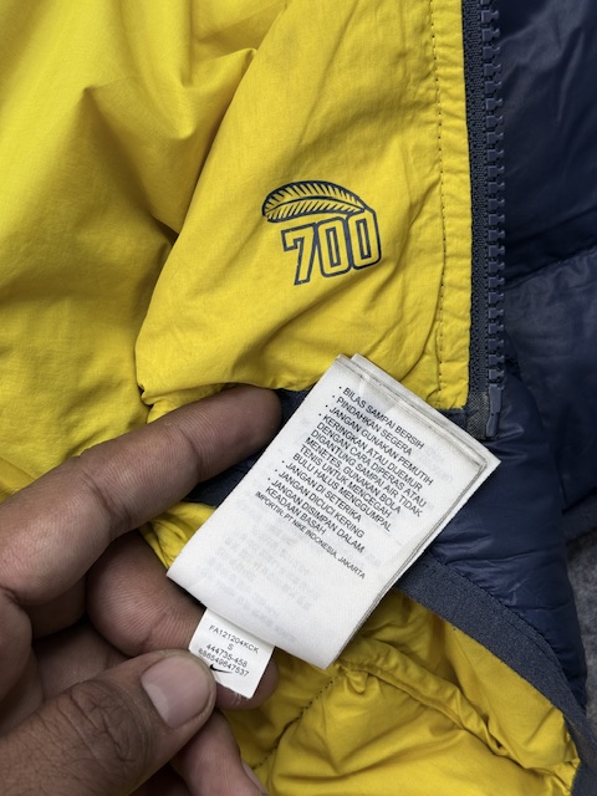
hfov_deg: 30.3
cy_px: 398
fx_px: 1104
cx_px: 298
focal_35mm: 48
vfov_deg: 39.7
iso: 50
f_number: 1.78
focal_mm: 6.76
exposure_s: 1/149
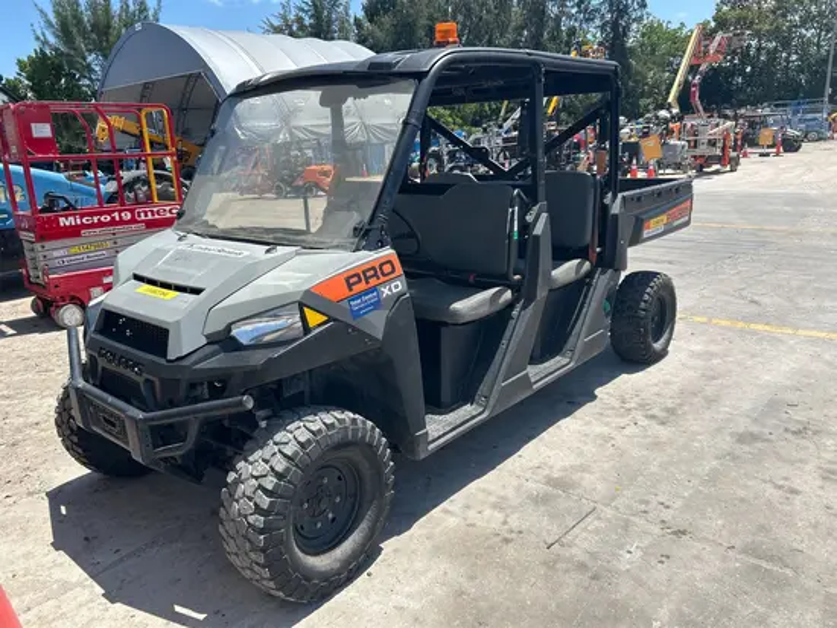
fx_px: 629
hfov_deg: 67.3
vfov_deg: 53.1
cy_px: 314
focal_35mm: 26
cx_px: 418
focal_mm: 5.7
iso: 50
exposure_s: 1/3356
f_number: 1.5
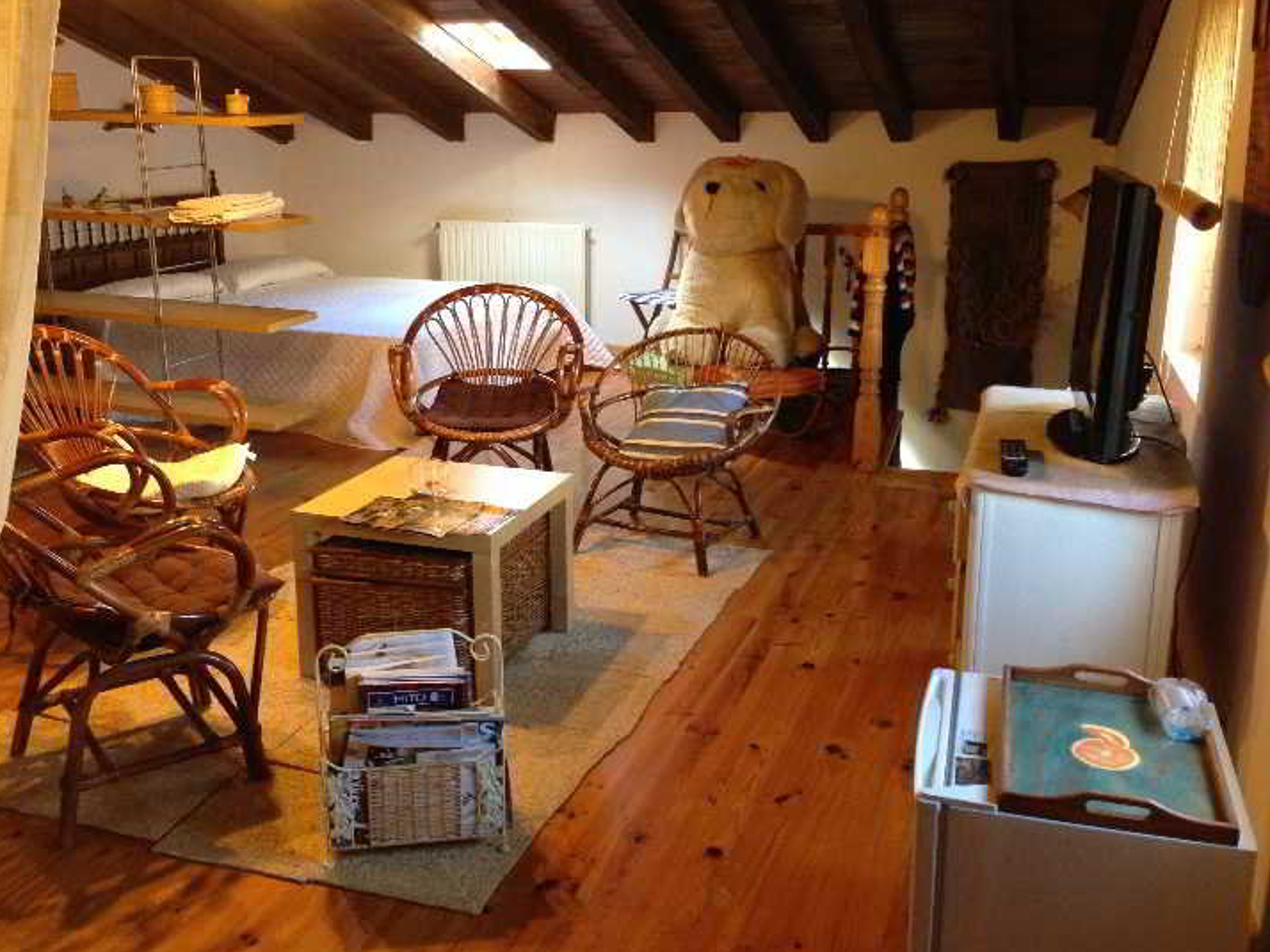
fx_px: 1357
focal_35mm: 37
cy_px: 429
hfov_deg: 50.0
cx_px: 560
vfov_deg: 38.6
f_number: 2.4
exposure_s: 1/20
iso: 200
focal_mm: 4.13
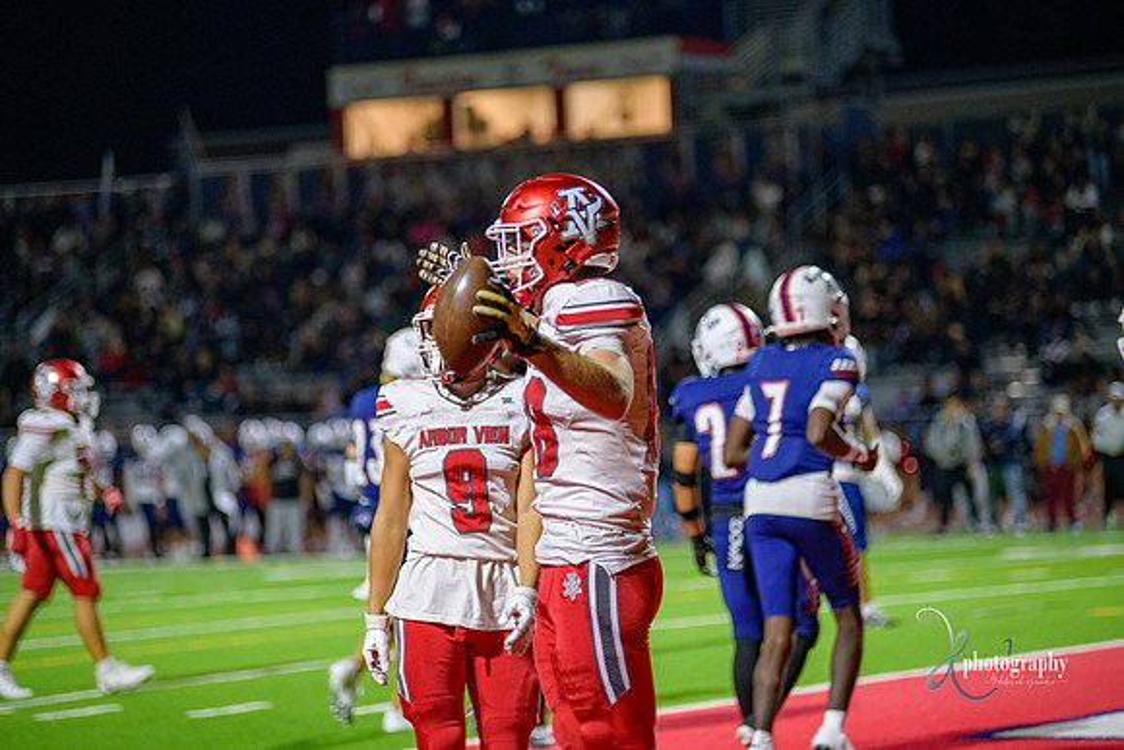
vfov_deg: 9.2
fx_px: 4684
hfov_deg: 13.7
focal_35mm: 150
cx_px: 562
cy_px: 375
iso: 2000
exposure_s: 1/320
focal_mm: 150
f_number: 2.8
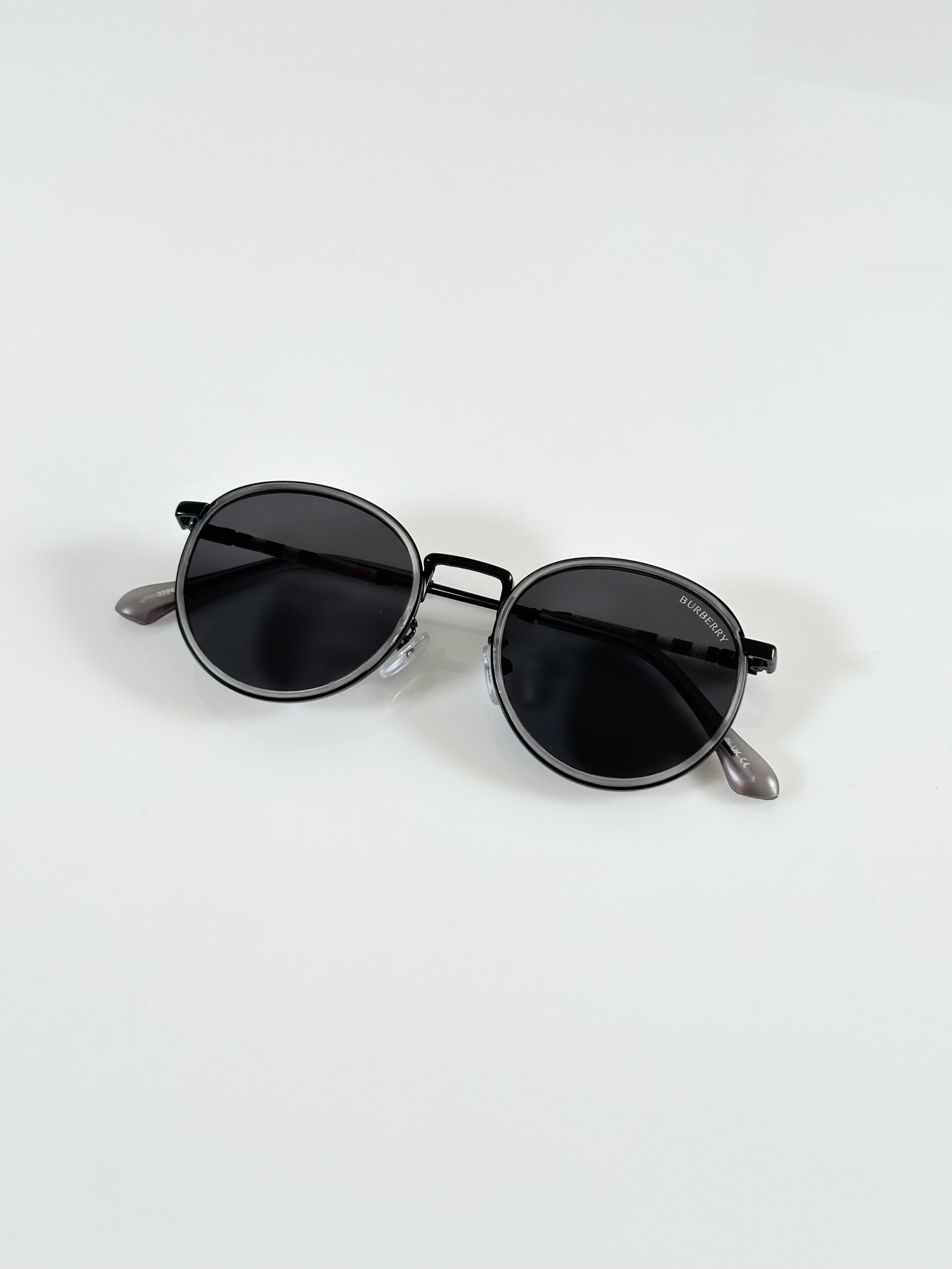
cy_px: 634
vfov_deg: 39.7
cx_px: 476
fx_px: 1760
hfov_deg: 30.3
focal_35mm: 48
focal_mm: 6.86
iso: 64
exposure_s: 1/121
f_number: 1.78
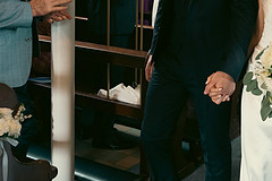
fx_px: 438
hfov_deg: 32.9
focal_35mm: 58
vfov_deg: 22.5
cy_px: 2
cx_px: 239
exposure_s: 1/200
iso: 3200
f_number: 3.5
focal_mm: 24
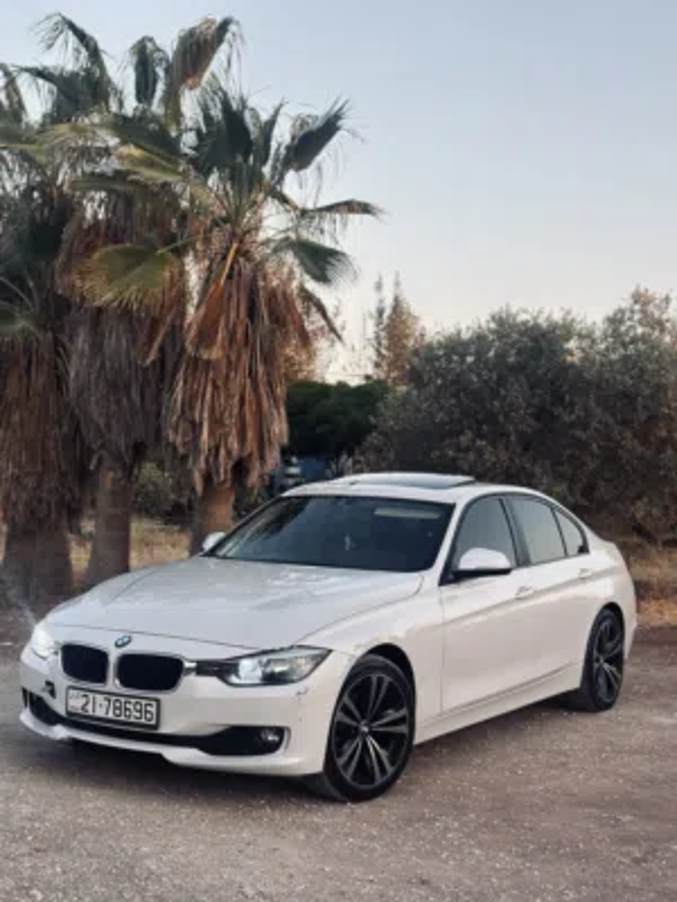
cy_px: 451
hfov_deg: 30.3
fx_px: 1252
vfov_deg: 39.7
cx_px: 338
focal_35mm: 48
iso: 80
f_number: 1.78
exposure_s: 1/484
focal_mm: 6.86
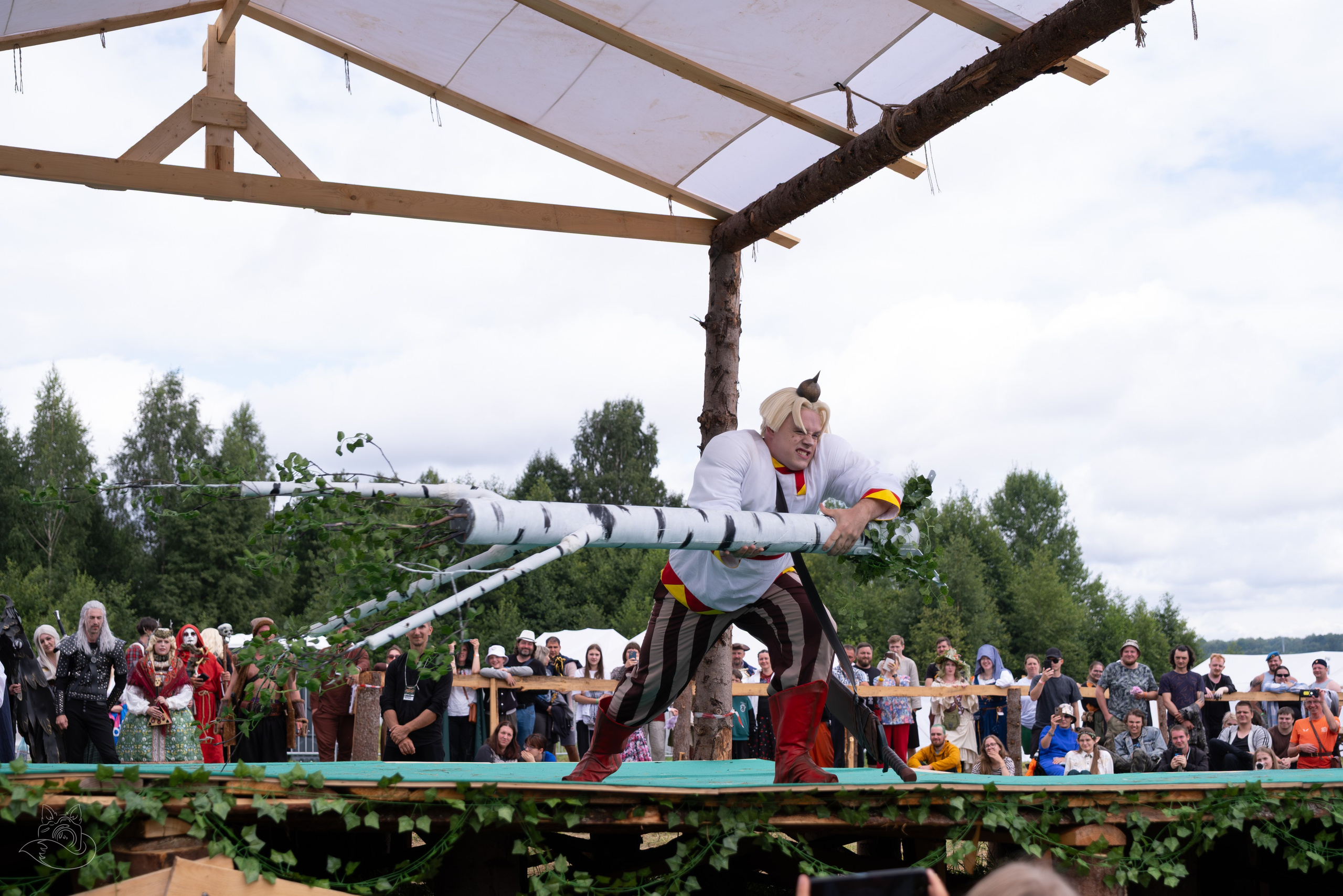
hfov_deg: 41.1
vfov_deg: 28.1
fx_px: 1791
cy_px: 448
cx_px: 672
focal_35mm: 48
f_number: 3.2
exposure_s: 1/1600
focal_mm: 32.1
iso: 200
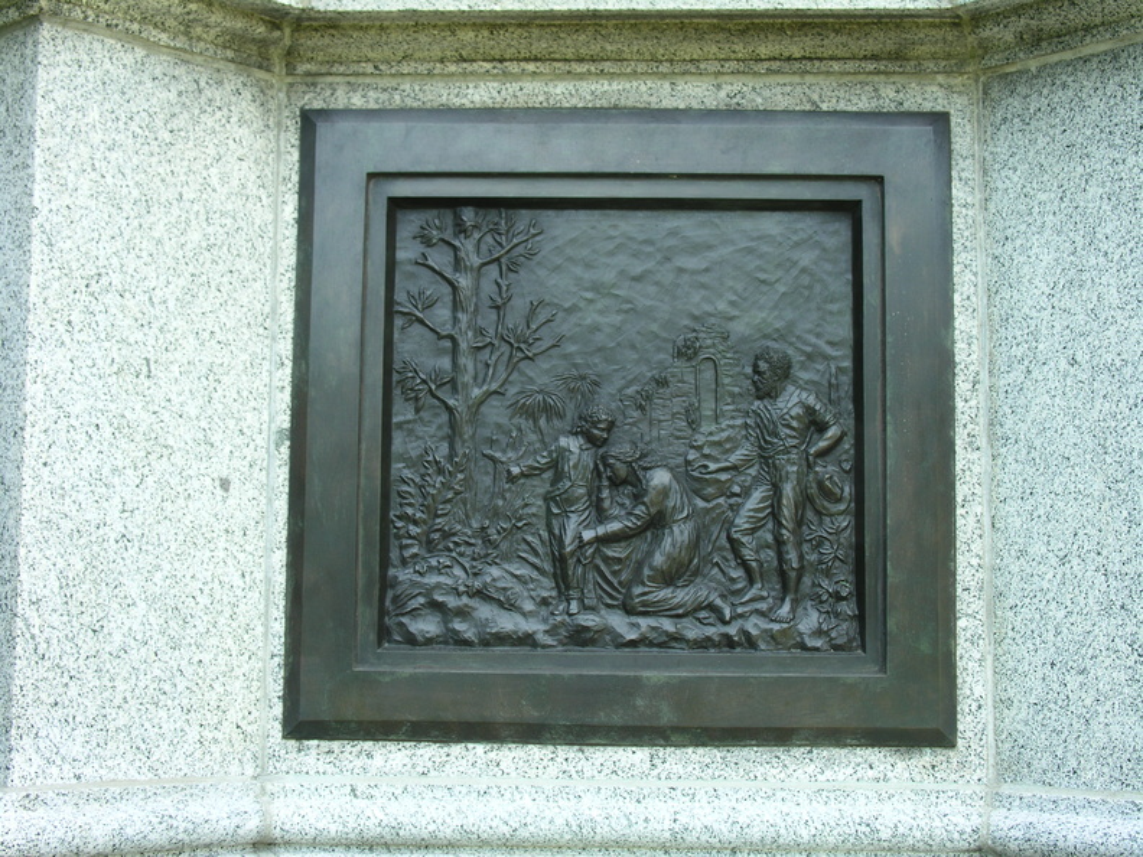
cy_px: 428
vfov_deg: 24.8
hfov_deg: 32.7
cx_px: 572
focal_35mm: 59
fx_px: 1948
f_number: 4.5
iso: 50
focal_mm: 15
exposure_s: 1/47.3
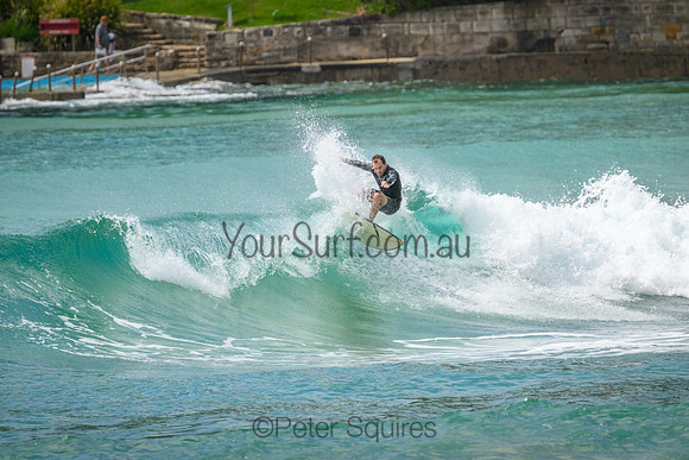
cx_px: 344
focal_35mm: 800
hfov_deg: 2.6
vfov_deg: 1.7
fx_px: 15314
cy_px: 230
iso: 800
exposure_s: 1/2000
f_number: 11
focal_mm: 800
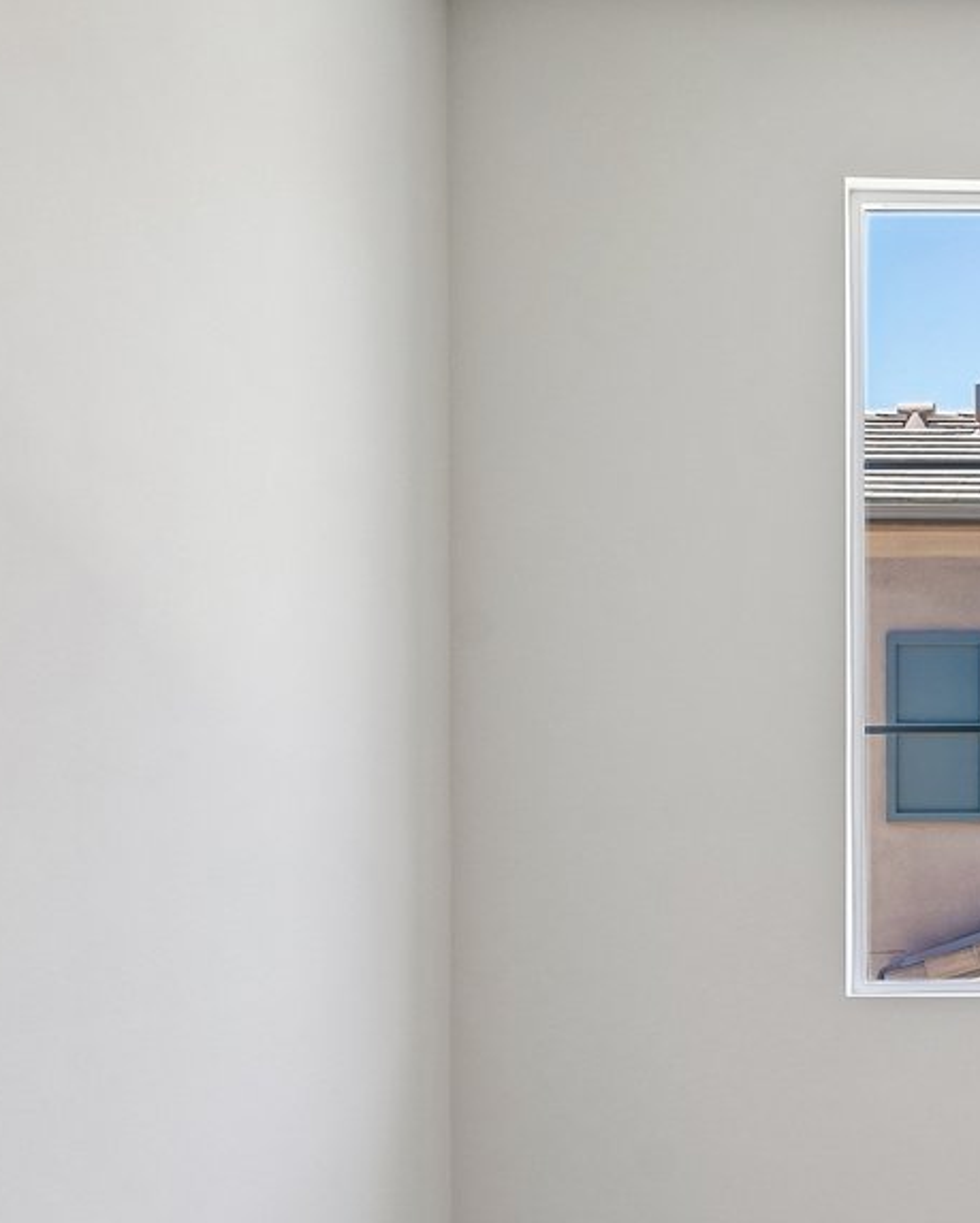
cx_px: 1232
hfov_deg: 23.9
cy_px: 767
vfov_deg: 32.8
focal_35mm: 57
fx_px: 2065
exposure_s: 1/30
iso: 200
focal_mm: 17
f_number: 9
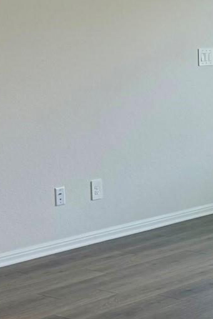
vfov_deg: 20.4
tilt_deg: -7.8
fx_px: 887
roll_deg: -0.2
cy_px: 149
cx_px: 281
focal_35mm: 100
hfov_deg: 13.2
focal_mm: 6.76
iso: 80
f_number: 1.78
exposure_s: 1/246
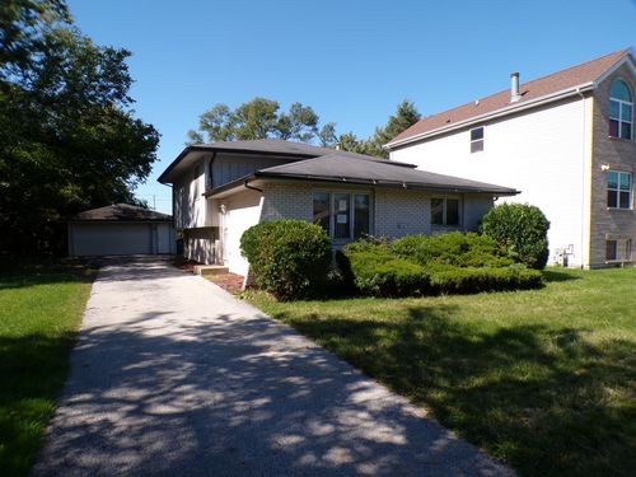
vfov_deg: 56.8
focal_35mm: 24
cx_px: 318
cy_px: 238
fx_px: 441
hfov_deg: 71.6
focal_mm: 4.3
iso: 100
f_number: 4.4
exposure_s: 1/480
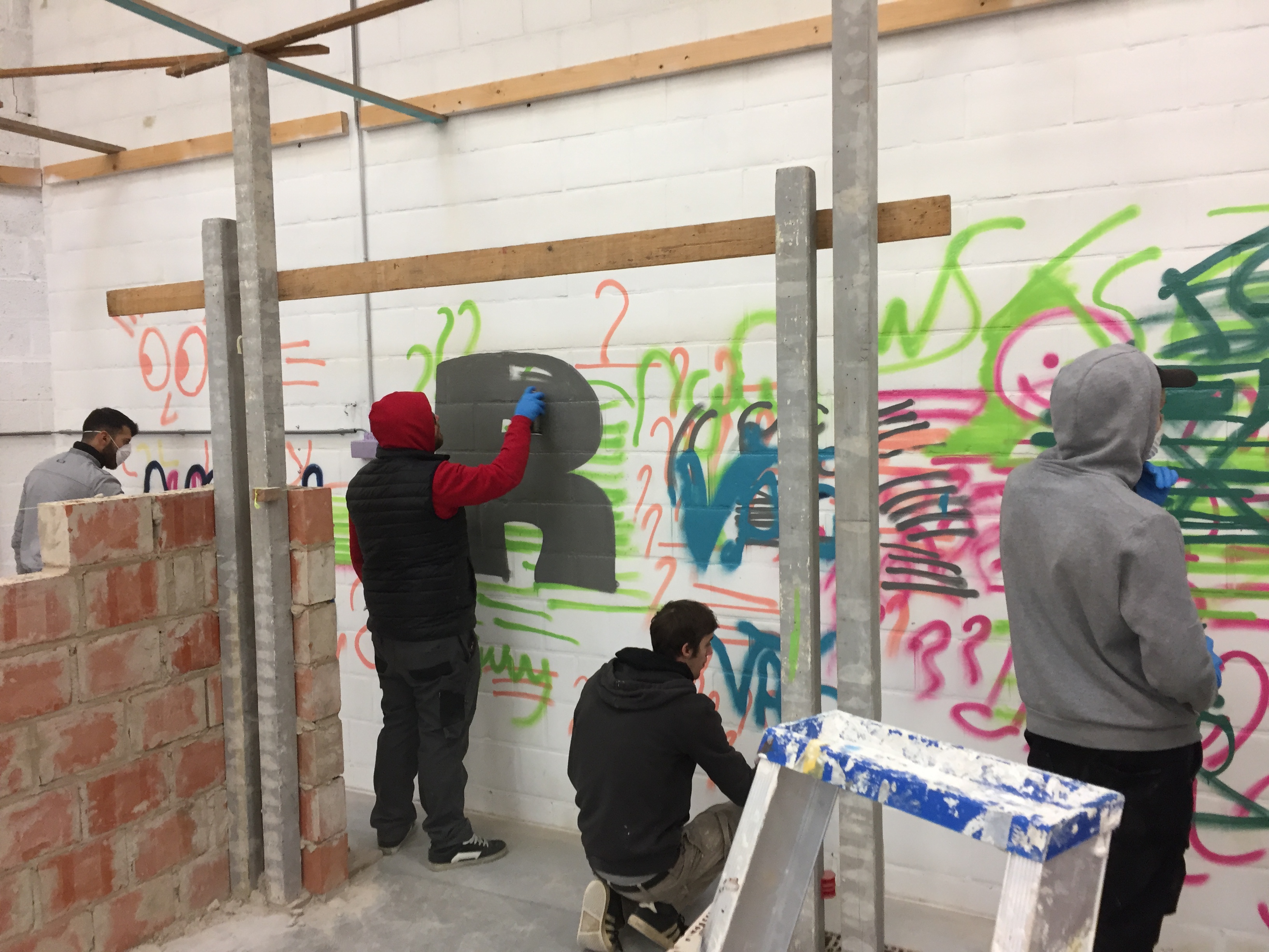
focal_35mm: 29
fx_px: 1063
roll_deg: +0.4
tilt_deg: -4.8
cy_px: 476
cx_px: 634
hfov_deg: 61.7
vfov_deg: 48.2
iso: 125
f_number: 2.2
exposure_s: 1/33
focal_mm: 4.15
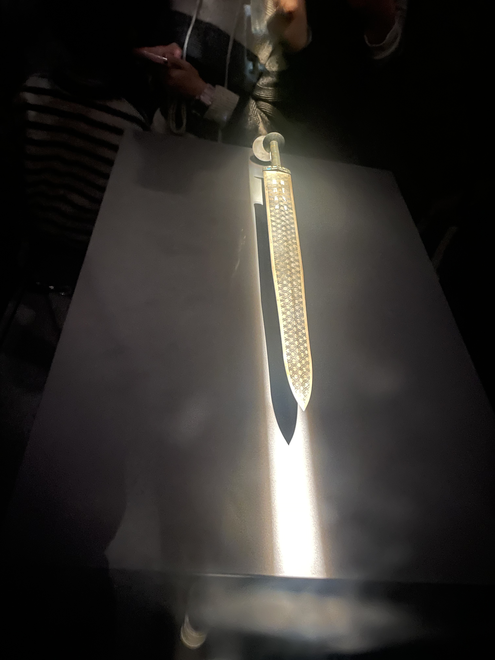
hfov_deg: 53.1
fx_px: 496
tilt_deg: -45.7
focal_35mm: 26
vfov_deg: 67.3
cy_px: 330
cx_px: 248
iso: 640
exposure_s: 1/4
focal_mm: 4.2
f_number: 1.6
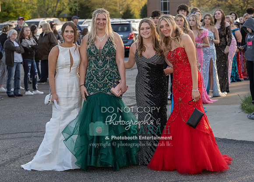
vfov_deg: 15.5
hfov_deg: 21.6
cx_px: 134
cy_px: 90
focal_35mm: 92
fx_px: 664
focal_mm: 82
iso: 250
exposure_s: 1/200
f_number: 4.5
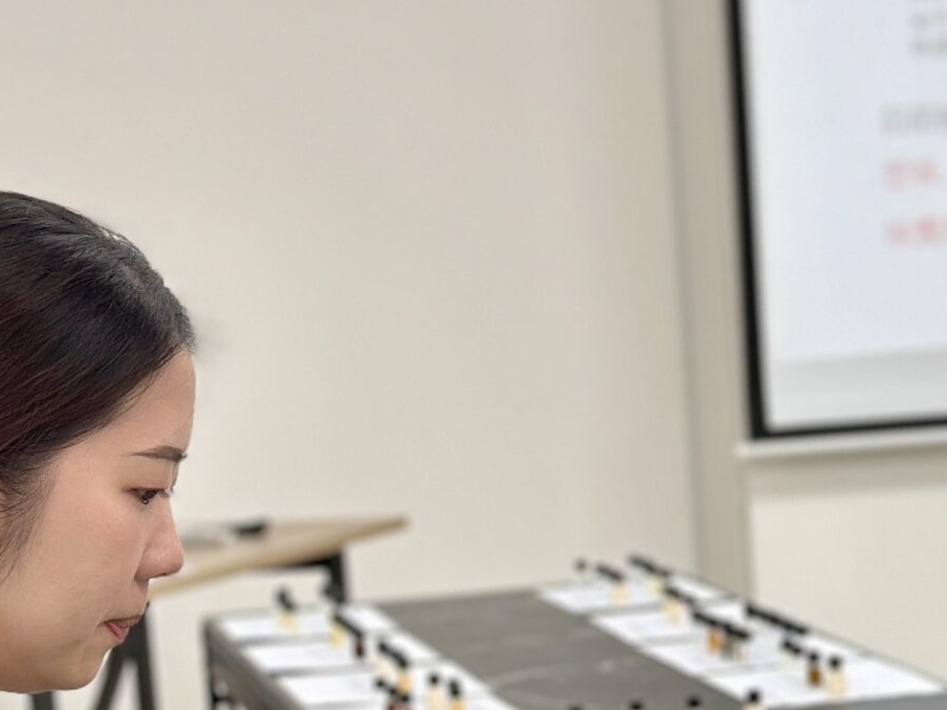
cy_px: 706
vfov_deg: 10.8
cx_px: 740
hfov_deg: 14.4
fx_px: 3721
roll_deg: +3.5
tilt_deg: -8.1
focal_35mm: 136
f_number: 1.78
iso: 64
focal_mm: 6.86
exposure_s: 1/149
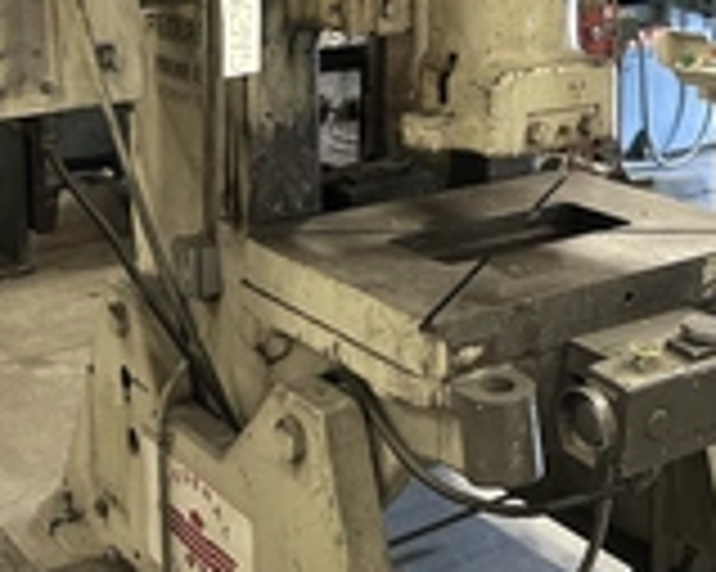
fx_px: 1355
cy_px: 5
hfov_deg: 29.4
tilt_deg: -8.4
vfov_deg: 22.9
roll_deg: +0.6
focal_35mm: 64
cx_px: 482
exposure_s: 1/60
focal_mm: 5.7
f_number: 1.5
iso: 320
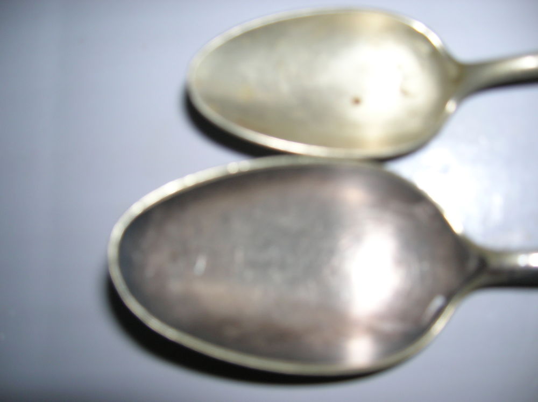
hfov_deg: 54.0
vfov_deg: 41.7
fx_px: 528
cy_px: 201
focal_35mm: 34
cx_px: 269
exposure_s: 1/60.1
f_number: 2.9
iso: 50
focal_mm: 5.7
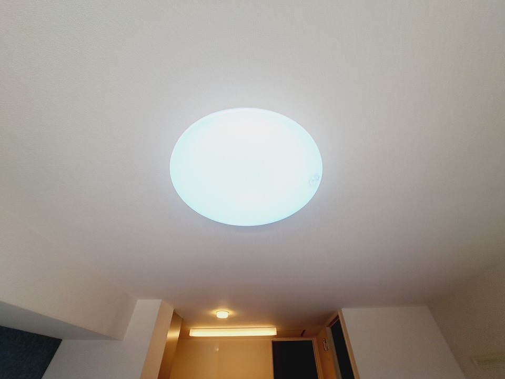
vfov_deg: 89.9
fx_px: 190
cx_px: 252
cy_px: 190
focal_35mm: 13
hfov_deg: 106.2
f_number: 2.2
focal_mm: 1.74
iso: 50
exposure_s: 1/100
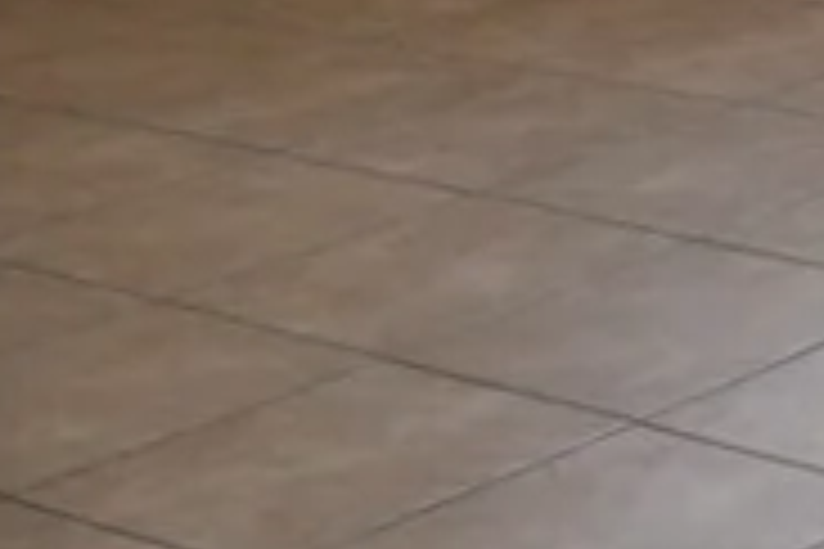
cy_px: -220
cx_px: 2283
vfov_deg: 8.9
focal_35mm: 151
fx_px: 3456
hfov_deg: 10.6
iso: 720
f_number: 3.5
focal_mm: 18
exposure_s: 1/125
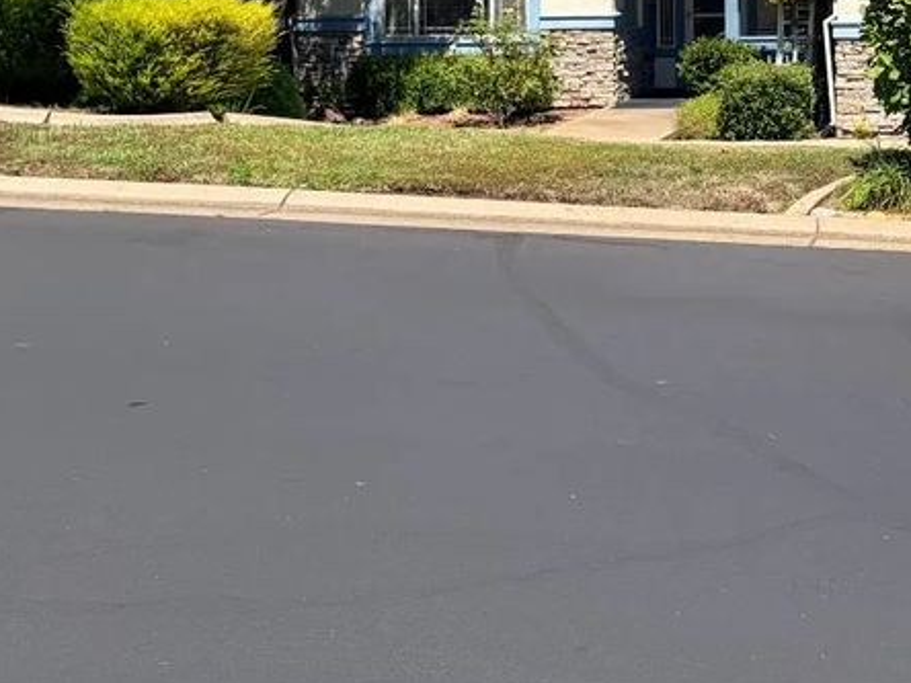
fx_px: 1579
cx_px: 913
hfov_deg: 30.0
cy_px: -94
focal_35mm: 60
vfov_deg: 22.8
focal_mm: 5.96
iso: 50
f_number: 1.6
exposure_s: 1/3448
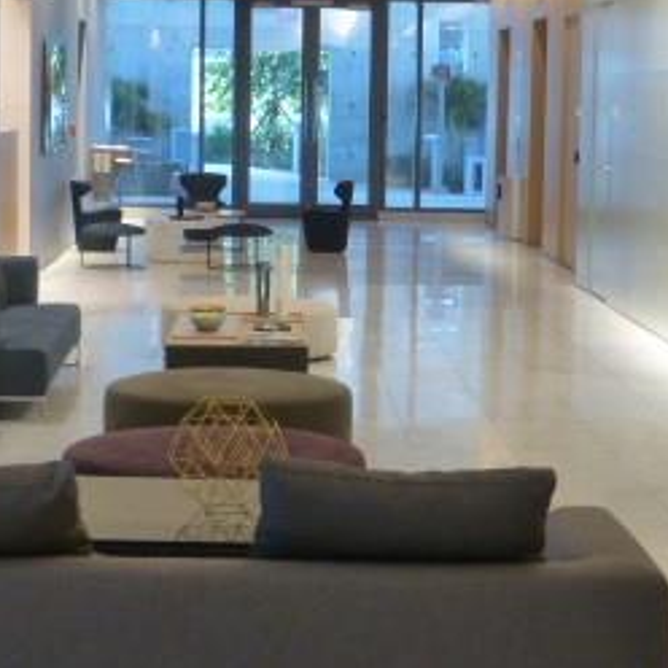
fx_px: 1943
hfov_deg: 19.5
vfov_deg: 19.5
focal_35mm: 89
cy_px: 267
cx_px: 291
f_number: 3.9
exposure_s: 1/25
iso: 400
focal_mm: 6.9
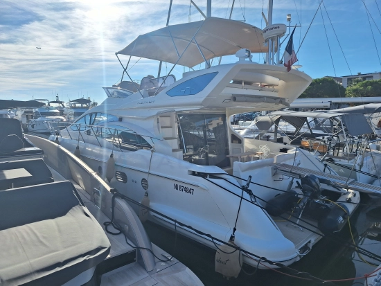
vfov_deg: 58.9
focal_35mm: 23
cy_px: 143
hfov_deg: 73.9
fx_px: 253
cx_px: 190
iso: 40
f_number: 1.8
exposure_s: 1/4630
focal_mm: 5.54
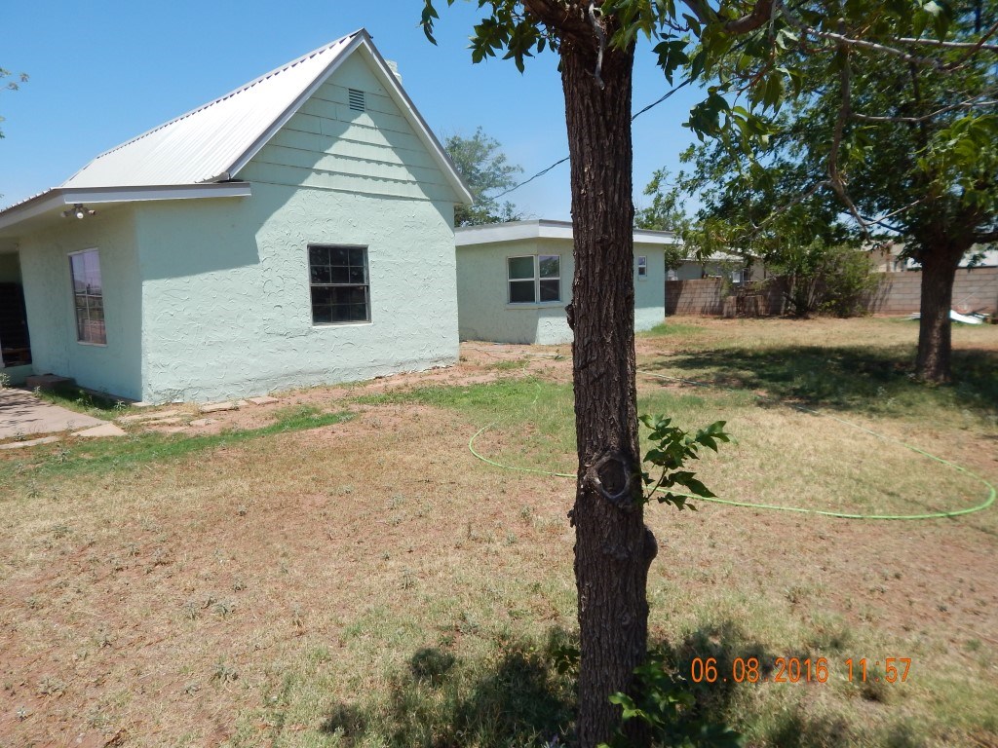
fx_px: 634
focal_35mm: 22
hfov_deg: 76.4
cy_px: 374
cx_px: 499
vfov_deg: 61.1
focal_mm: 4
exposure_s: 1/500
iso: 125
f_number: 6
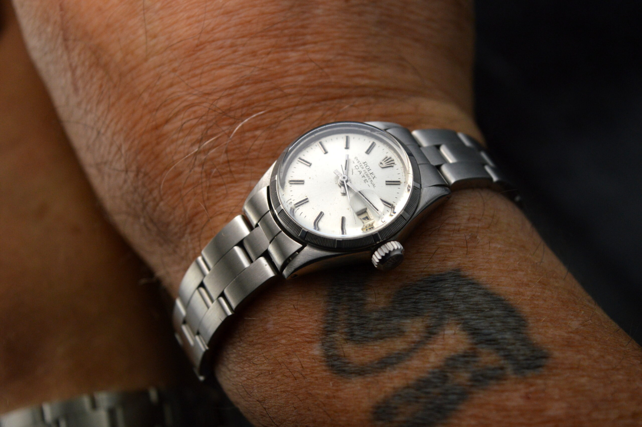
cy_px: 214
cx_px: 321
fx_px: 1283
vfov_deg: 18.9
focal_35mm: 72
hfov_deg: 28.1
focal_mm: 48
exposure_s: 1/160
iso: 800
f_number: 6.3
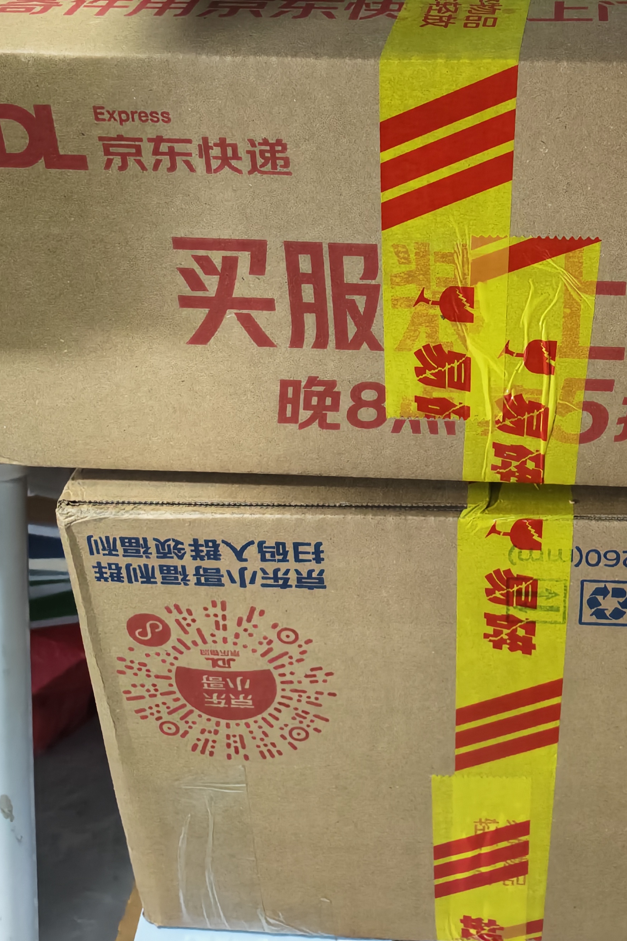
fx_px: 967
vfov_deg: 50.4
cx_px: 474
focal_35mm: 37
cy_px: 275
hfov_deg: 35.1
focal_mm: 5.56
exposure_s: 1/25.1
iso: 2050
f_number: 1.88
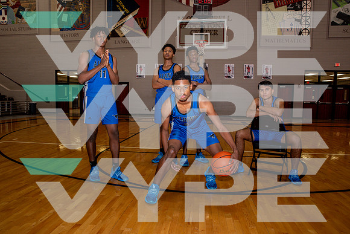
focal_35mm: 24
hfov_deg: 73.7
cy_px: 117
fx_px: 233
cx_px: 175
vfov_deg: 53.1
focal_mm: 24
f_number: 6.3
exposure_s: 1/160
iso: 400
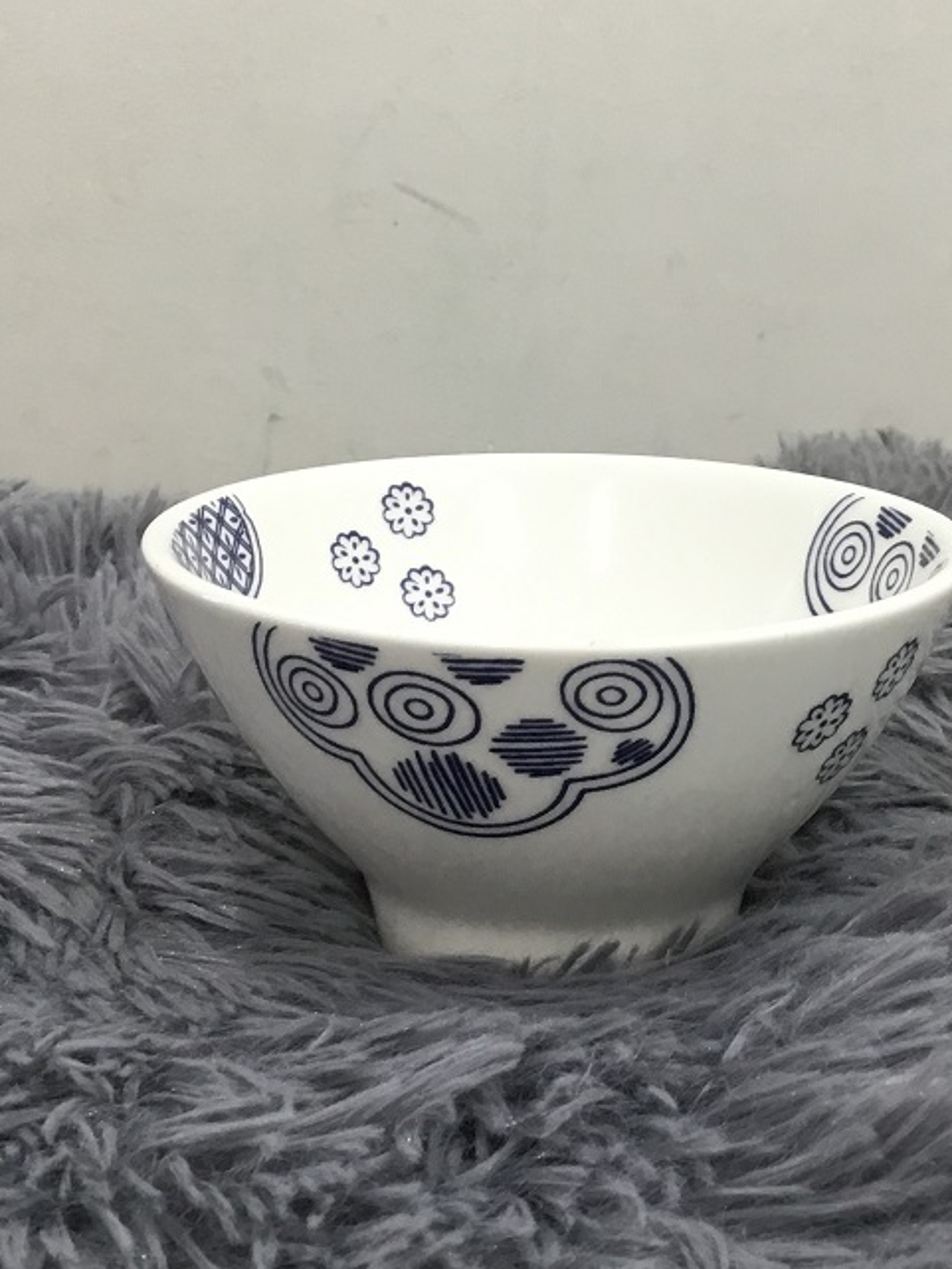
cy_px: 469
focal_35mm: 58
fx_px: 2126
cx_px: 562
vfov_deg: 33.1
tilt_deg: -11.8
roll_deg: +1.0
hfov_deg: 25.2
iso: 80
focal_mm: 3.3
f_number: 2.4
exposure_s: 1/33
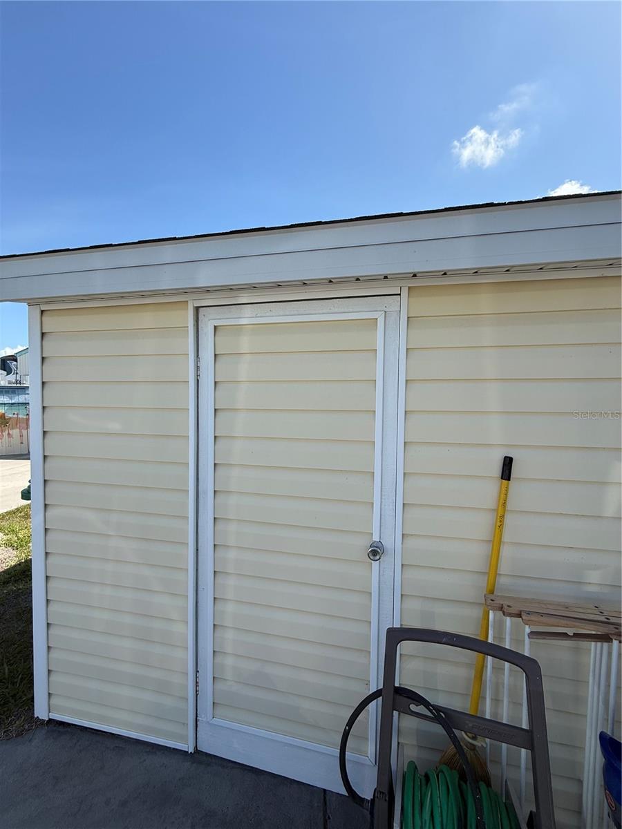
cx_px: 311
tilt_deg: -2.8
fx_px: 335
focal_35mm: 14
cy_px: 414
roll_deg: -0.3
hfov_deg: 85.7
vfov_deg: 102.1
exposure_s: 1/1534
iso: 50
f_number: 2.2
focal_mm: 2.22
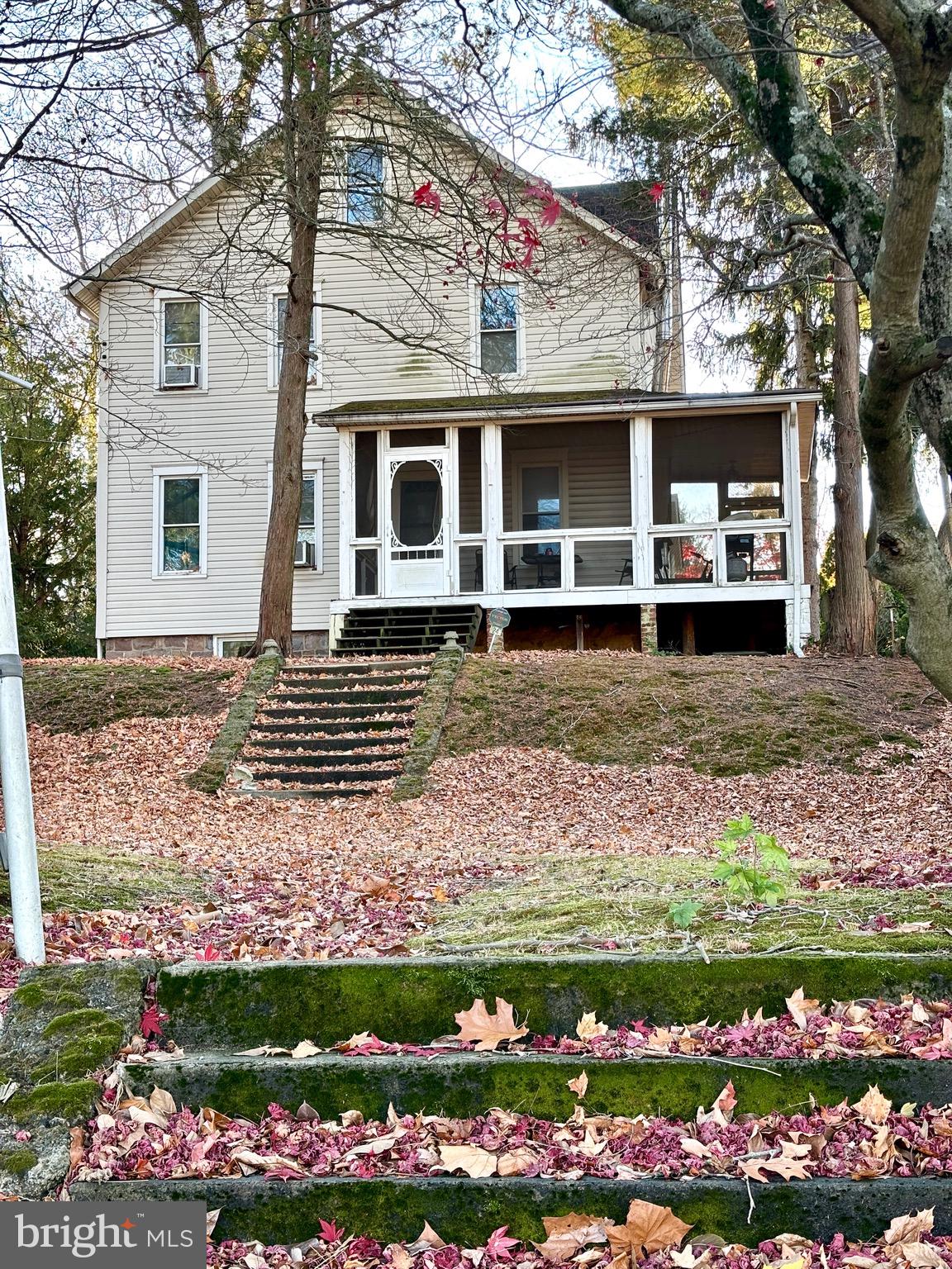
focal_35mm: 52
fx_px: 1907
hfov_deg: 28.0
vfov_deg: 36.8
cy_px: 634
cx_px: 476
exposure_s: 1/121
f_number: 1.6
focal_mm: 5.96
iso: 32
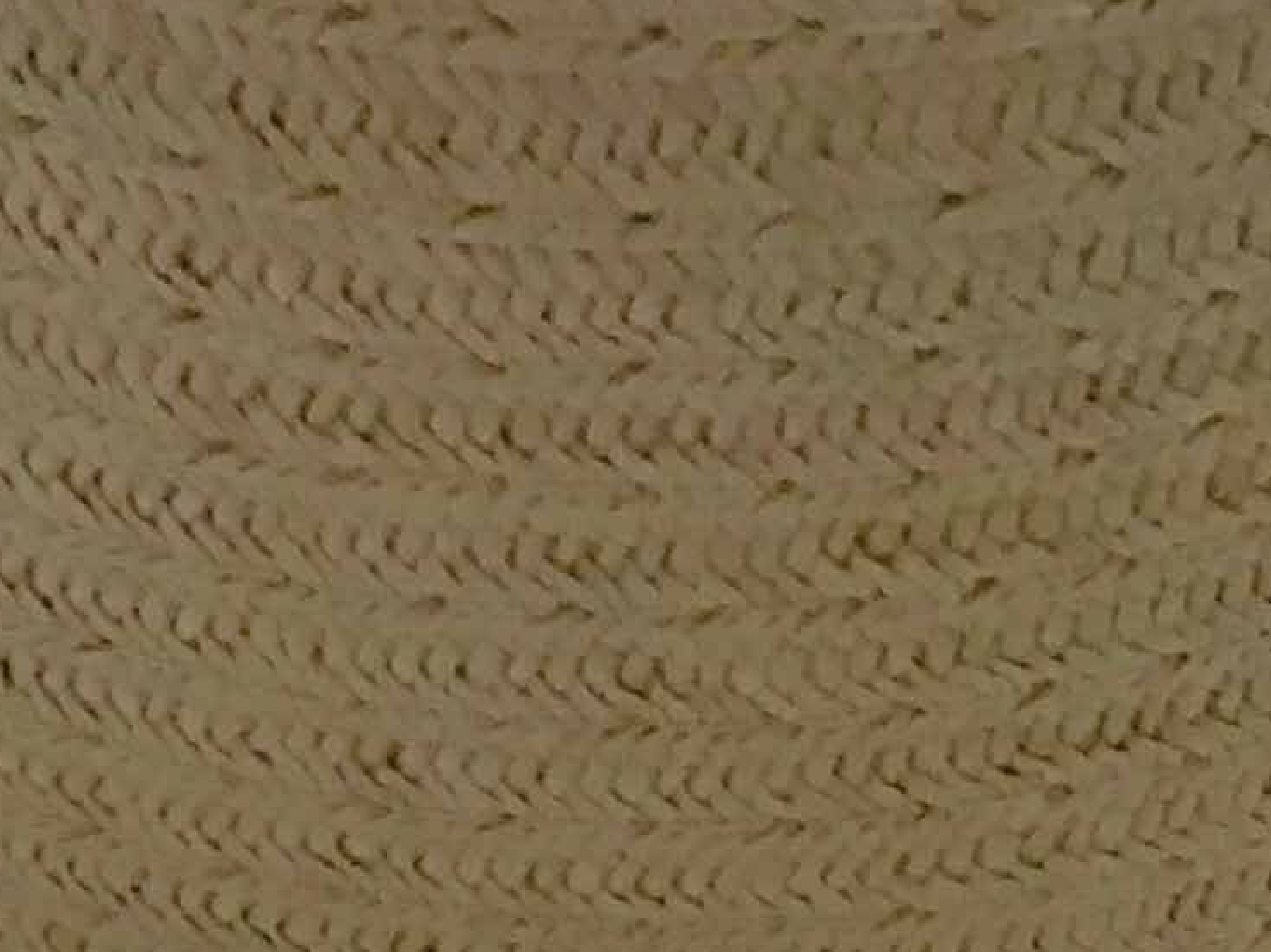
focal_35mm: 153
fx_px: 5616
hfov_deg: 12.9
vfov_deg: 9.4
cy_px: 1413
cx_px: 773
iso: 100
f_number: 1.8
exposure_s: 1/11
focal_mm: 3.99
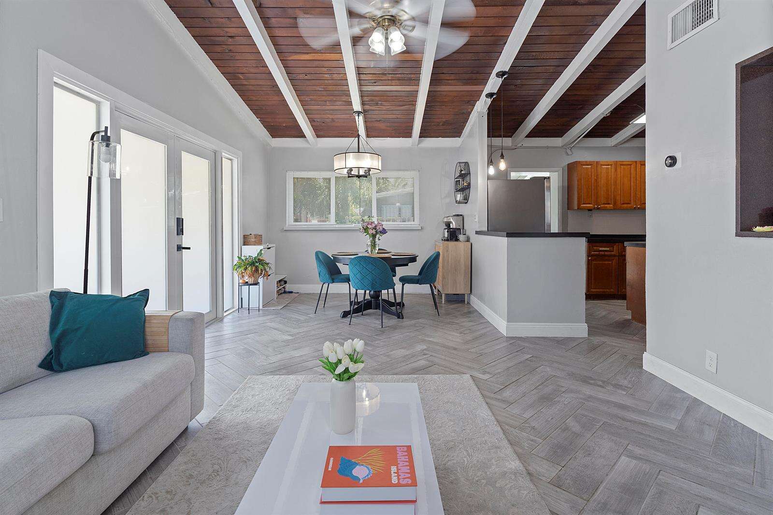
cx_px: 386
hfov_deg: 90.0
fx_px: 386
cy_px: 258
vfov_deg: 67.4
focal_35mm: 18
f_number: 7.1
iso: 320
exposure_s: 1/13
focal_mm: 18
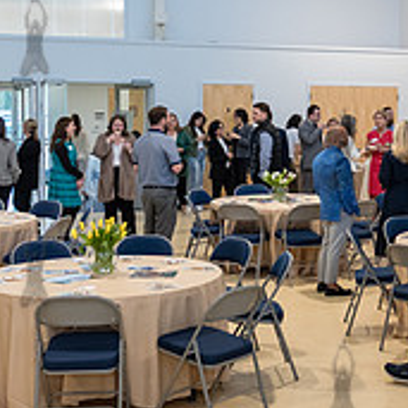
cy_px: 149
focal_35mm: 70
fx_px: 933
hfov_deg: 24.2
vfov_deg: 24.6
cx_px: 341
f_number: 4.5
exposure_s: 1/250
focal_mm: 24
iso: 2500
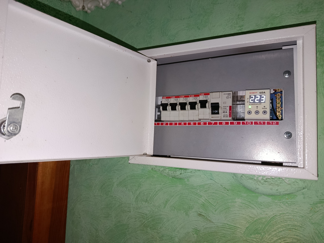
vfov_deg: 56.8
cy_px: 122
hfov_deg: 71.6
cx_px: 162
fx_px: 225
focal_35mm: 24
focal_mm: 5.24
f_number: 1.7
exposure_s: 1/100
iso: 809
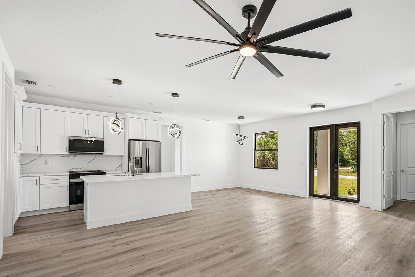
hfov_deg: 89.8
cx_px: 227
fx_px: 207
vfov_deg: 67.2
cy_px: 155
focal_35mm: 18
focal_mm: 16
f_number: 8
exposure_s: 1/60
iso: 400
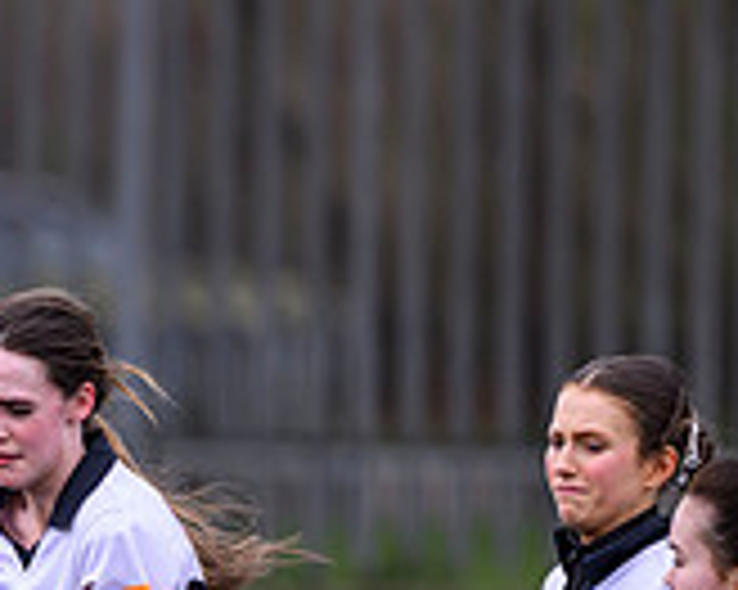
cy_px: 889
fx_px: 36825
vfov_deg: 0.9
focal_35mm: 1687
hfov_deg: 1.1
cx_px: -902
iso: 500
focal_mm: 400
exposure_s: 1/1250
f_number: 3.5
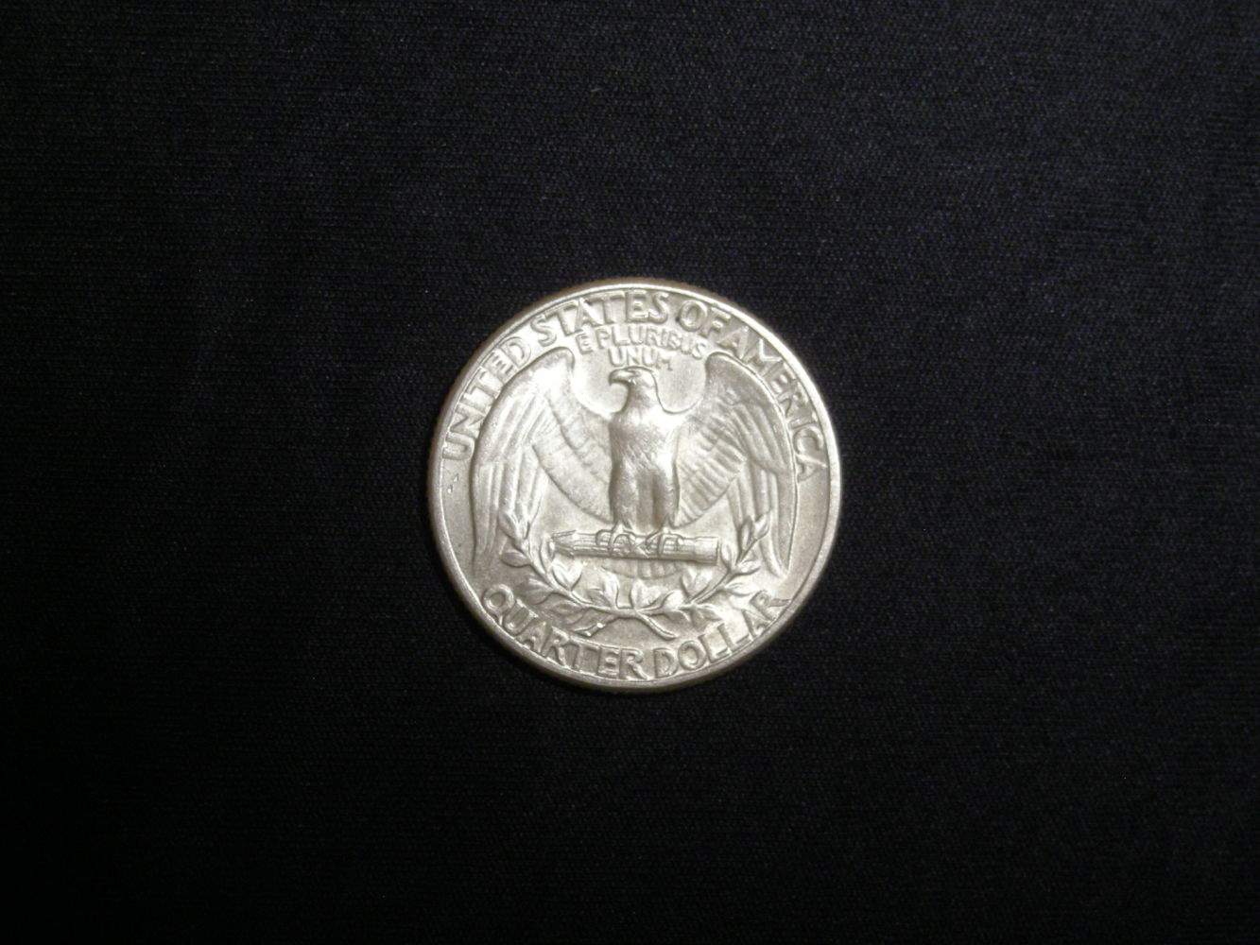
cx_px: 630
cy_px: 472
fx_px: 2767
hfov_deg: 25.7
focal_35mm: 76
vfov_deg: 19.4
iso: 237
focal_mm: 12.3
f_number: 3.9
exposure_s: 1/57.2
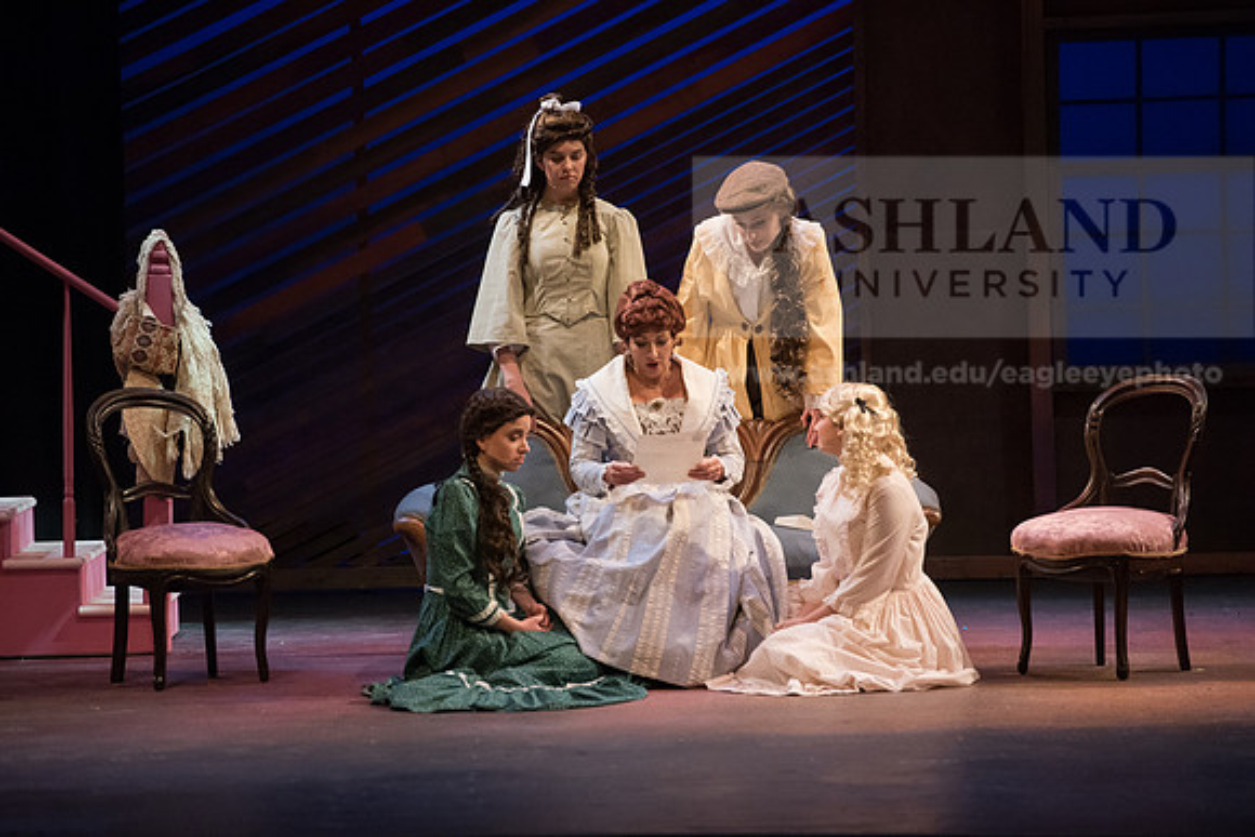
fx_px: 6974
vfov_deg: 6.9
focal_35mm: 200
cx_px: 628
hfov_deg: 10.3
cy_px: 418
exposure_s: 1/400
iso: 4000
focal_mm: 200
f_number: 4
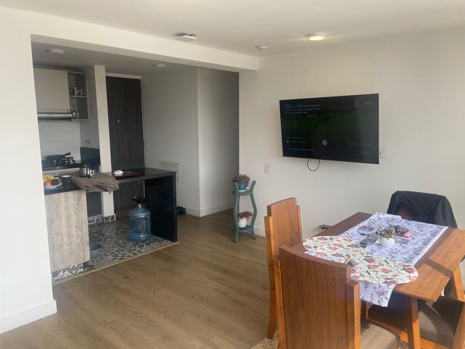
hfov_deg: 67.3
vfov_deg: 53.0
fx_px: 349
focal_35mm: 26
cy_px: 174
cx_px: 232
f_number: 1.6
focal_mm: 4.2
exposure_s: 1/412
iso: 32
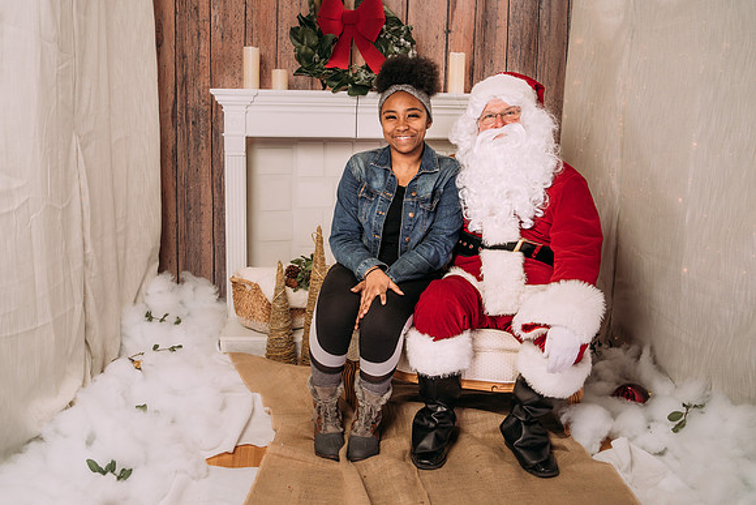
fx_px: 798
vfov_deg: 35.1
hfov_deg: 50.7
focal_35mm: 38
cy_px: 245
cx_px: 361
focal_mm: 35
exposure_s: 1/100
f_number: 5
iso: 100
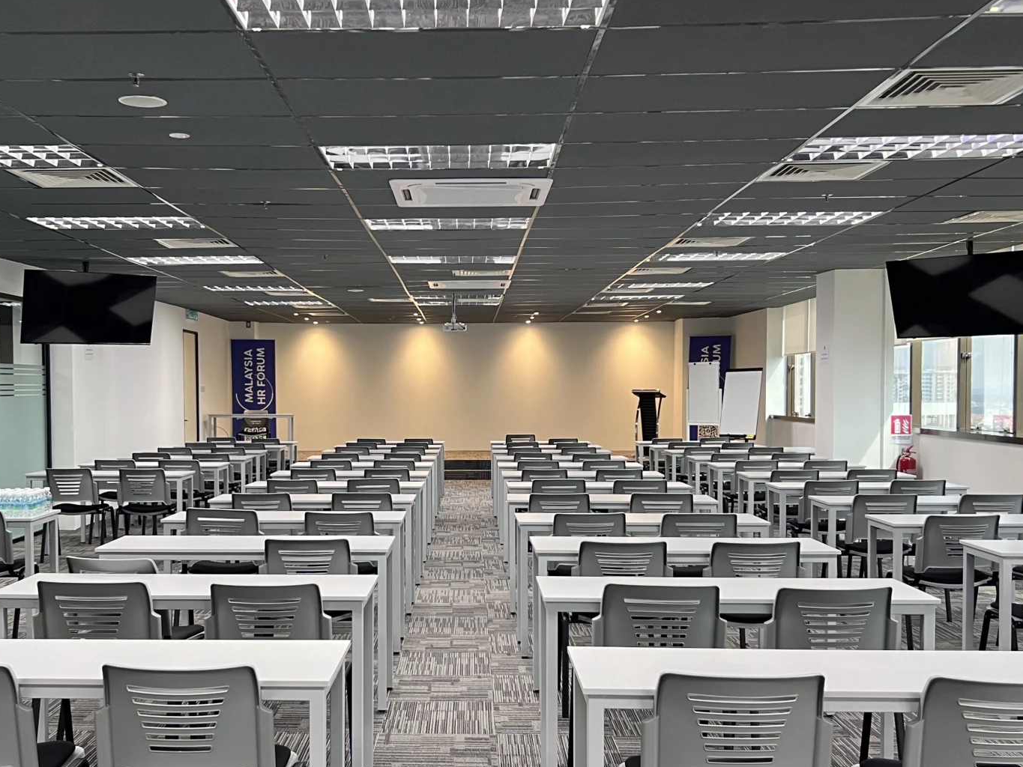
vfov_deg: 36.8
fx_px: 1153
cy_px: 422
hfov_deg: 47.6
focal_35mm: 39
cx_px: 421
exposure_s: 1/82
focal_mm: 5.7
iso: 125
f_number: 1.5
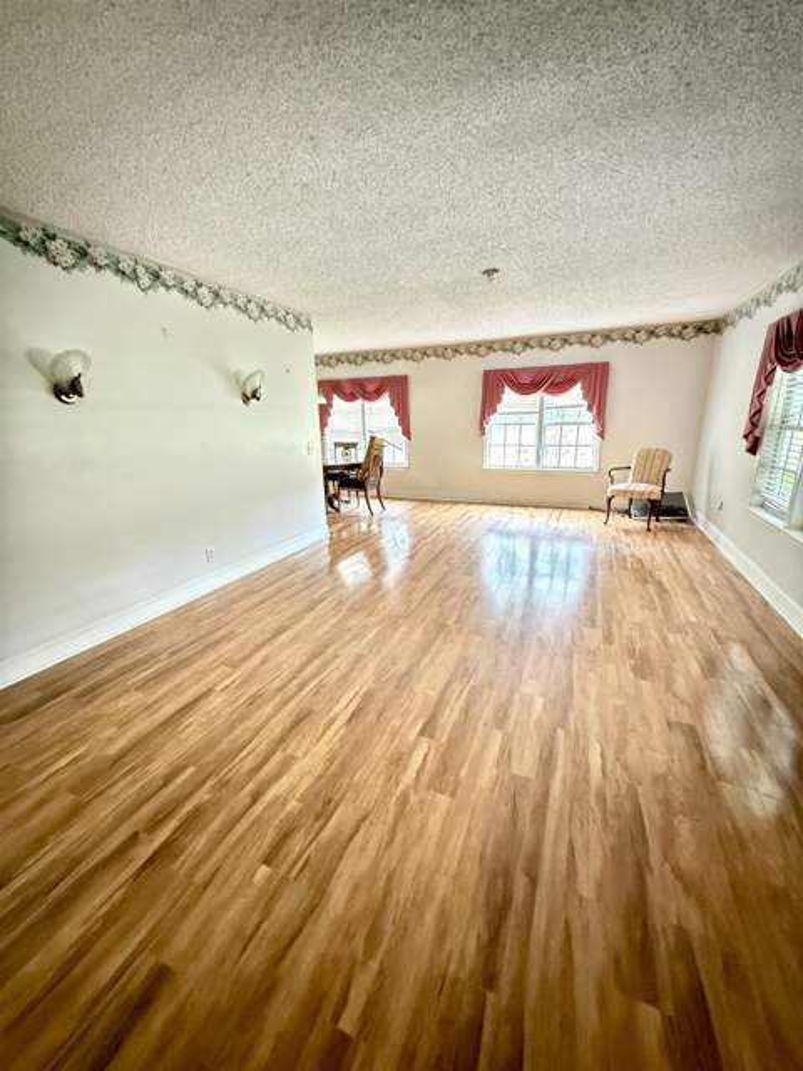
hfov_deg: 85.7
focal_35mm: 14
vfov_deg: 102.1
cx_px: 402
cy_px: 536
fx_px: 433
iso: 3200
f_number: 2.2
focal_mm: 2.22
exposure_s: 1/15
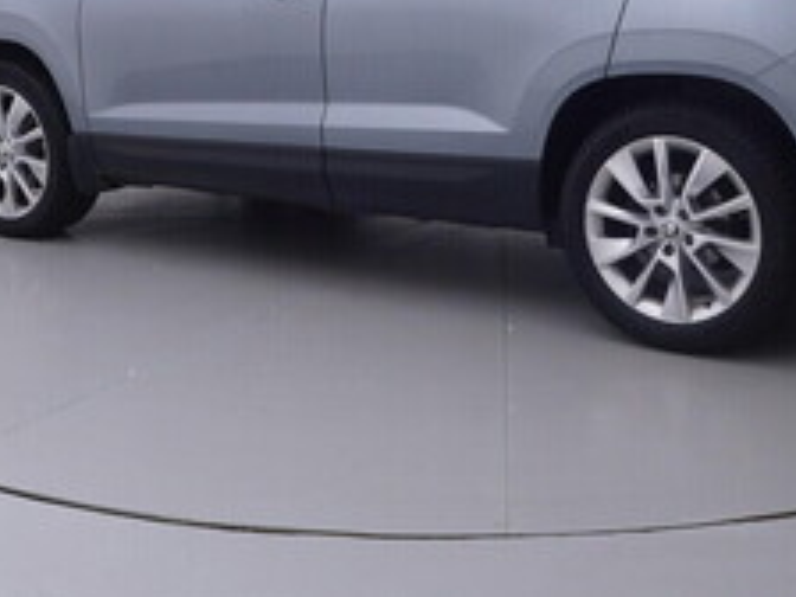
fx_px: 1223
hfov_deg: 35.8
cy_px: 48
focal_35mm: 53
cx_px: 503
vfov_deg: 26.4
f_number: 5
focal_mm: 15
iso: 200
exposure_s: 1/80
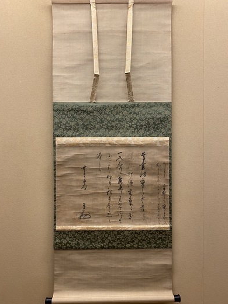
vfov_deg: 65.3
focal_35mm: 27
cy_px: 150
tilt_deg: +0.5
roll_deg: -0.1
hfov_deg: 51.4
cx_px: 113
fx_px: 237
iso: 125
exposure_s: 1/60
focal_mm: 4.25
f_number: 1.8
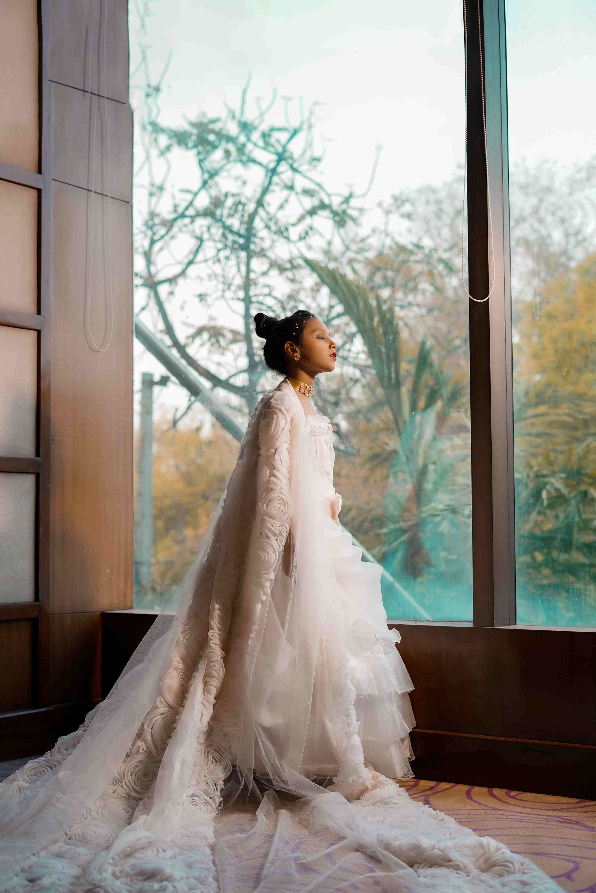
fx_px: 1241
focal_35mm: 50
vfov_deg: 39.6
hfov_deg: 27.0
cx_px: 298
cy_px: 446
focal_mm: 50
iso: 800
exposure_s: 1/250
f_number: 2.8
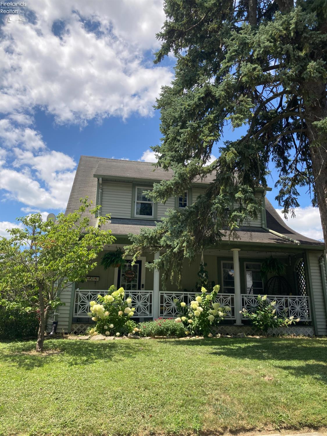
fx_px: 353
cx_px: 164
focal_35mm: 28
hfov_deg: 49.7
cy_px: 218
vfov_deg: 63.4
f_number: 1.8
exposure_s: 1/1779
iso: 20
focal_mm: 3.99
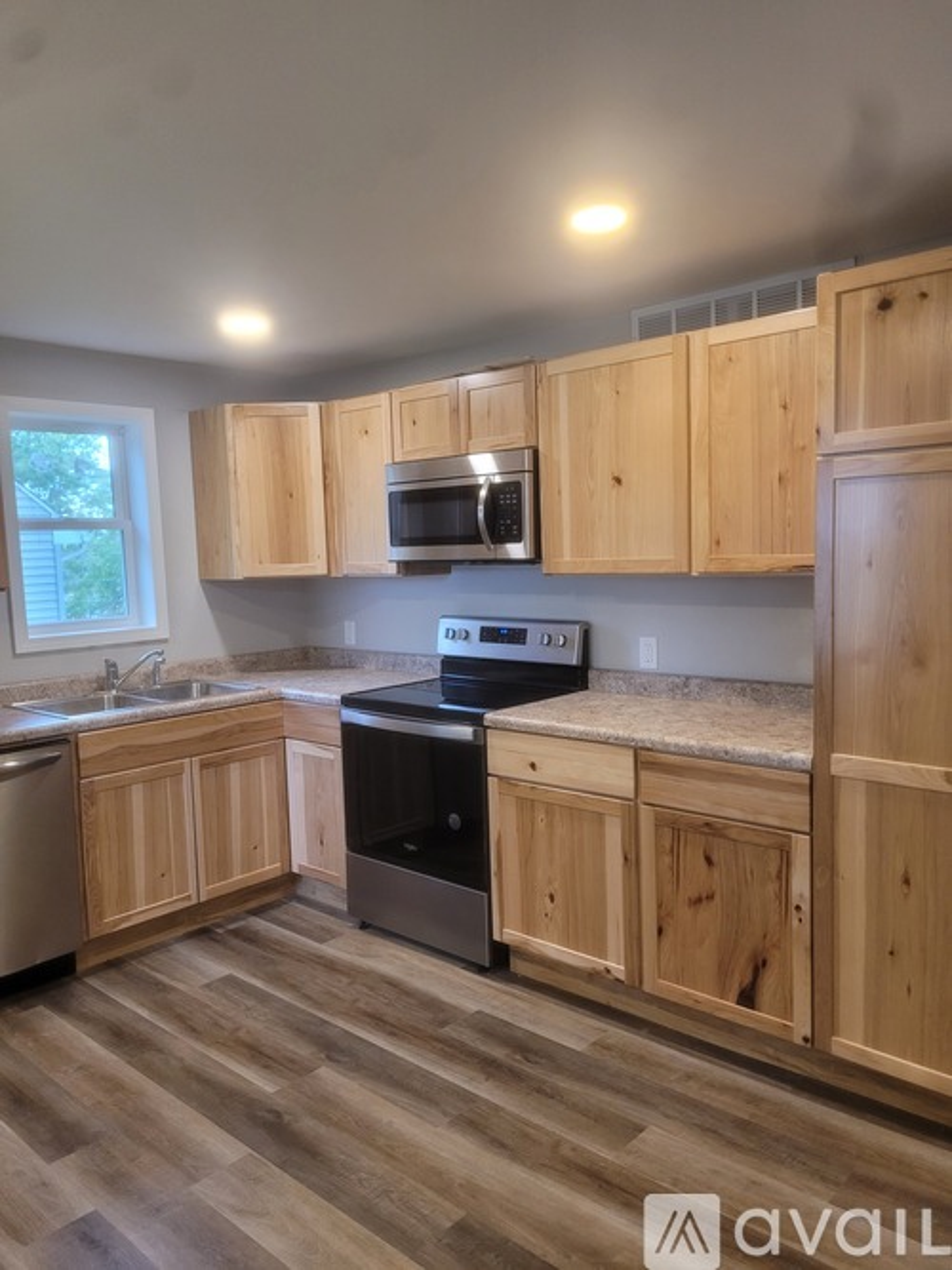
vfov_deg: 67.3
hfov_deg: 53.0
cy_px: 635
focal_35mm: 26
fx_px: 954
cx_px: 476
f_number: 1.8
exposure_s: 1/120
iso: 320
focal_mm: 5.4
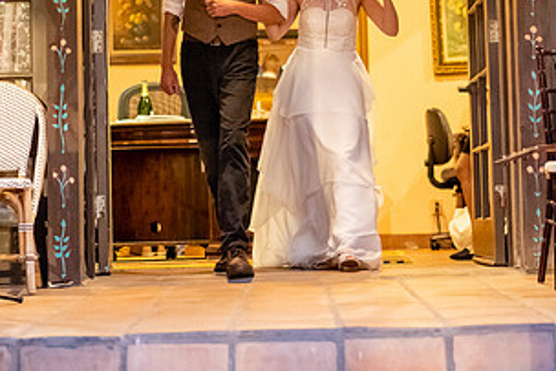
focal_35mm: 105
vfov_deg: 13.0
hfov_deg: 19.4
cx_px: 285
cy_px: 103
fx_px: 1622
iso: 2500
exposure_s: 1/200
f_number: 1.8
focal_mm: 55
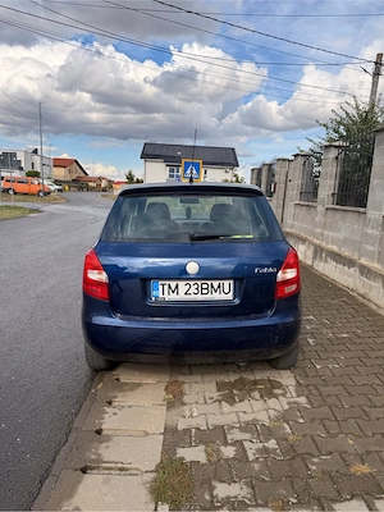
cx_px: 192
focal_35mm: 24
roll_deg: -3.7
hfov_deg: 56.8
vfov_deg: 71.6
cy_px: 256
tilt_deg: -9.2
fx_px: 355
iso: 80
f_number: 1.78
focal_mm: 6.76
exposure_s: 1/3953
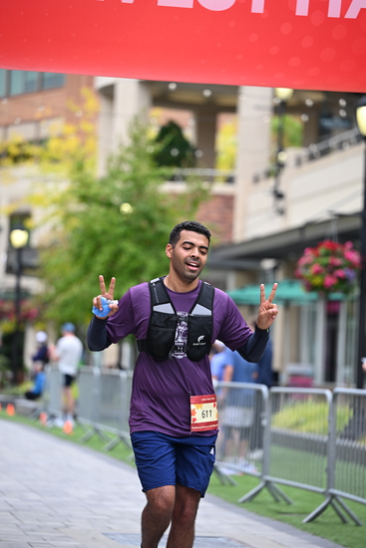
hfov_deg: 10.6
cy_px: 274
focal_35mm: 130
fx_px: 1981
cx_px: 183
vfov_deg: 15.8
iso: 640
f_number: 2.8
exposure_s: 1/2000
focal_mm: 130
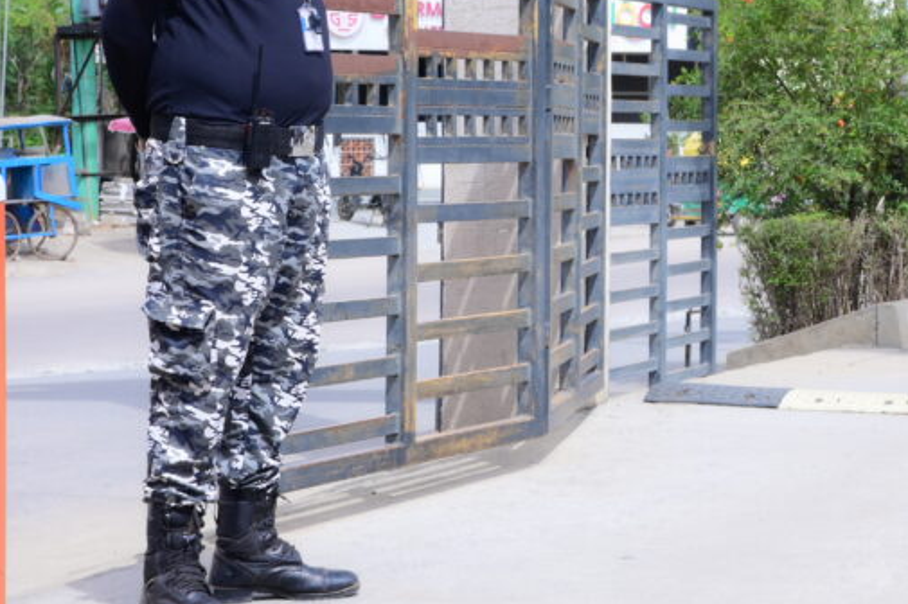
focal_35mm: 70
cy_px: 112
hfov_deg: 28.0
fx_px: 1765
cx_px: 770
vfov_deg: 19.2
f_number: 11
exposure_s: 1/160
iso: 320
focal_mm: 34.5
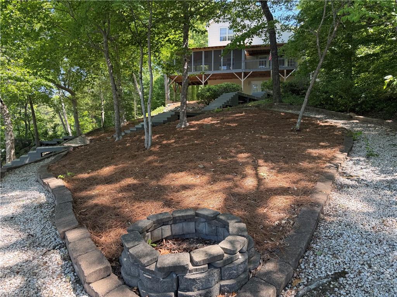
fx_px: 275
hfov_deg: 71.6
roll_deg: -0.6
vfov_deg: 56.8
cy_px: 148
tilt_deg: -2.1
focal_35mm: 24
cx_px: 198
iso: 100
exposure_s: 1/361
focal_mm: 6.76
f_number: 1.78
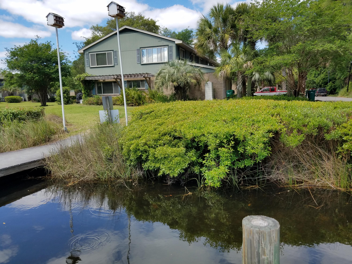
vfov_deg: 53.1
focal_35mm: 26
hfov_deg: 67.3
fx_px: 264
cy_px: 132
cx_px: 176
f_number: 1.7
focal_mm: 4.2
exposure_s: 1/1640
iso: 50
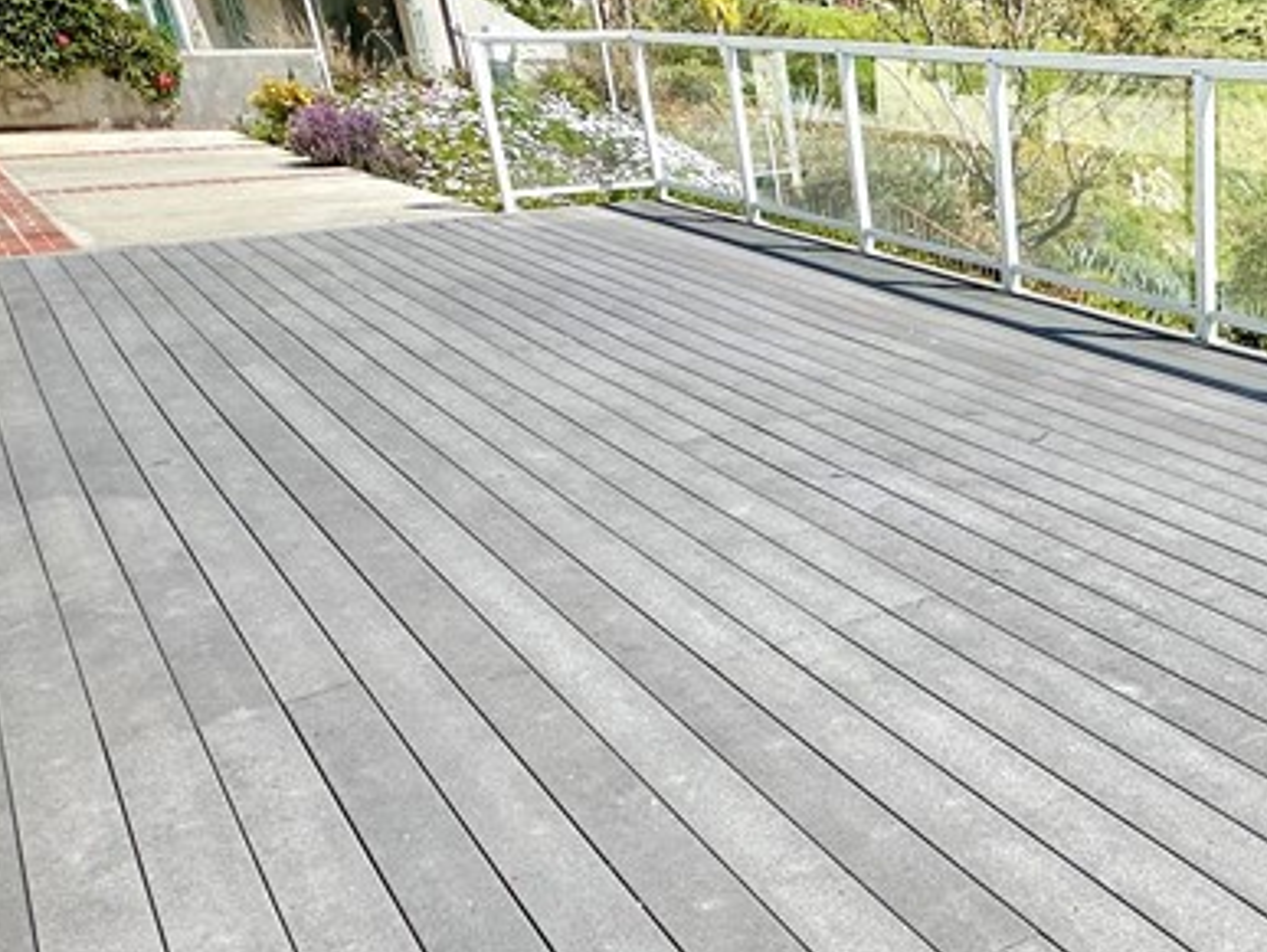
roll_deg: -0.5
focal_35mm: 37
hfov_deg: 43.6
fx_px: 1356
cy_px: 648
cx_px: 1241
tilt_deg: -25.5
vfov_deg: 38.2
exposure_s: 1/2398
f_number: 2.2
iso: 50
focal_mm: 2.22
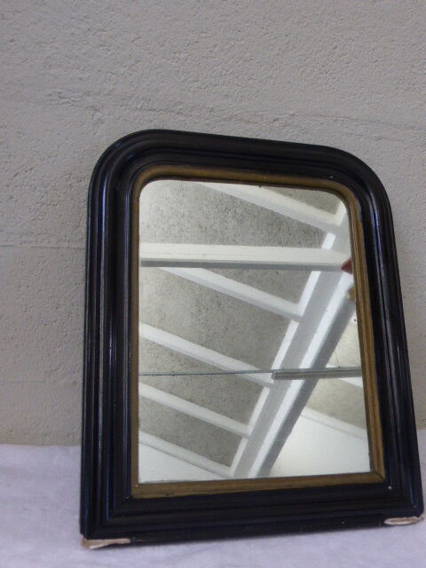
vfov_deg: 52.6
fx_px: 574
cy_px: 284
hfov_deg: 40.7
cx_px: 213
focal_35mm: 35
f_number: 3.7
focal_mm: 6.1
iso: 400
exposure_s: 1/50
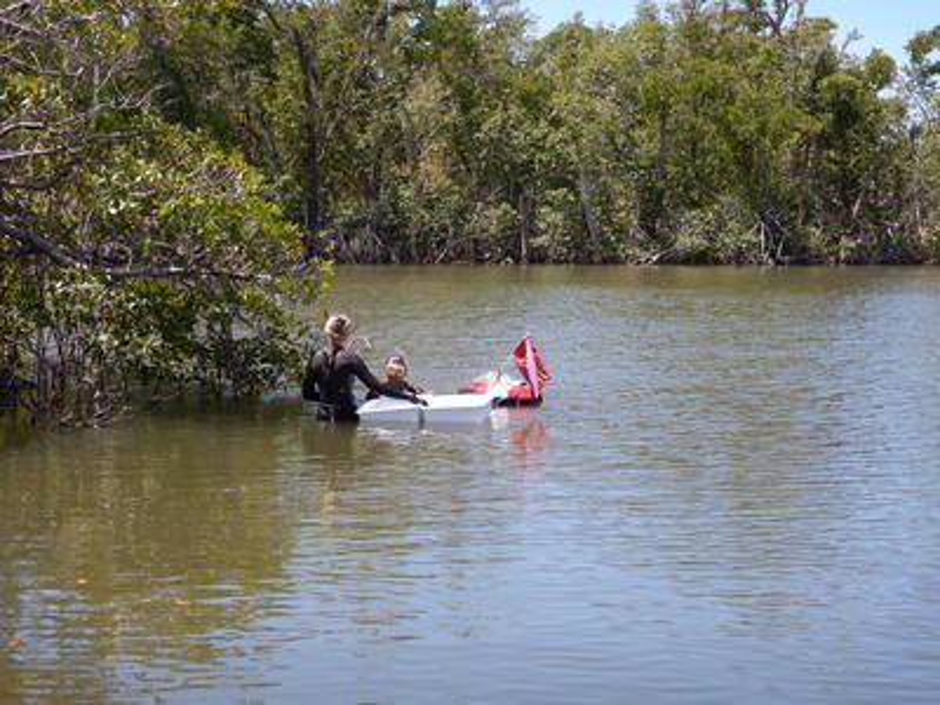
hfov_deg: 29.0
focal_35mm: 67
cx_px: 470
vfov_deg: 21.9
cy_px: 352
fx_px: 1819
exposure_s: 1/400
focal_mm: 12
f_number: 4.5
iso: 125
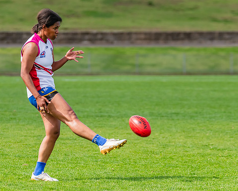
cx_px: 41
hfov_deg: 4.5
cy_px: 102
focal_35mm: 428
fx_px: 3015
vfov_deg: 3.6
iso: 800
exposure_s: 1/1600
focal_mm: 240
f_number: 5.6
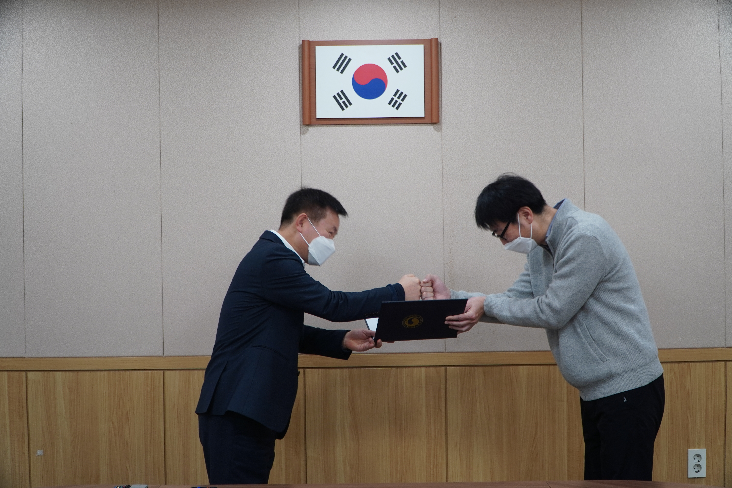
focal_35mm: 46
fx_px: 945
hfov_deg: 42.3
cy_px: 244
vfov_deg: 28.9
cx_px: 366
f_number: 4
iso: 320
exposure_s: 1/50
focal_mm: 31
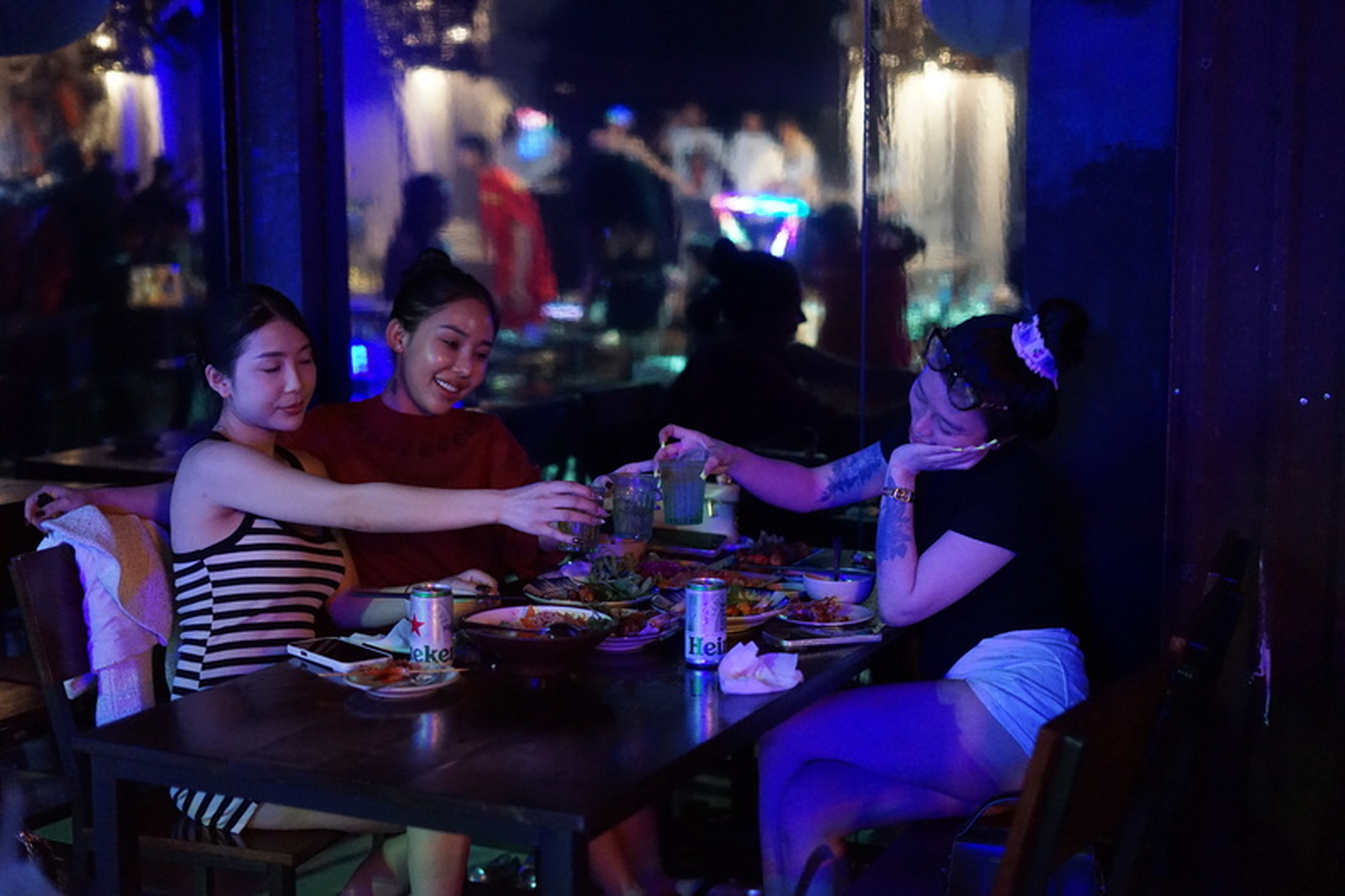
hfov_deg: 39.6
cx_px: 672
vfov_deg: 27.0
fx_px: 1868
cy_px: 448
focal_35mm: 50
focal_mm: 50
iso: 6400
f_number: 2
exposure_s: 1/100
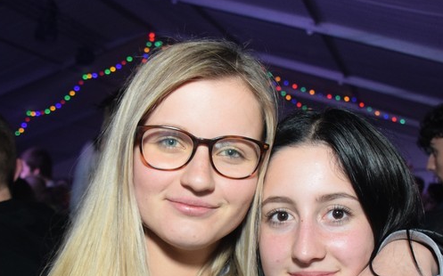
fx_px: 676
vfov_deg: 22.4
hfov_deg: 36.1
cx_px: 281
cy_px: 266
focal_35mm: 56
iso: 1600
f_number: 3.5
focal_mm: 18
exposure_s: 1/50
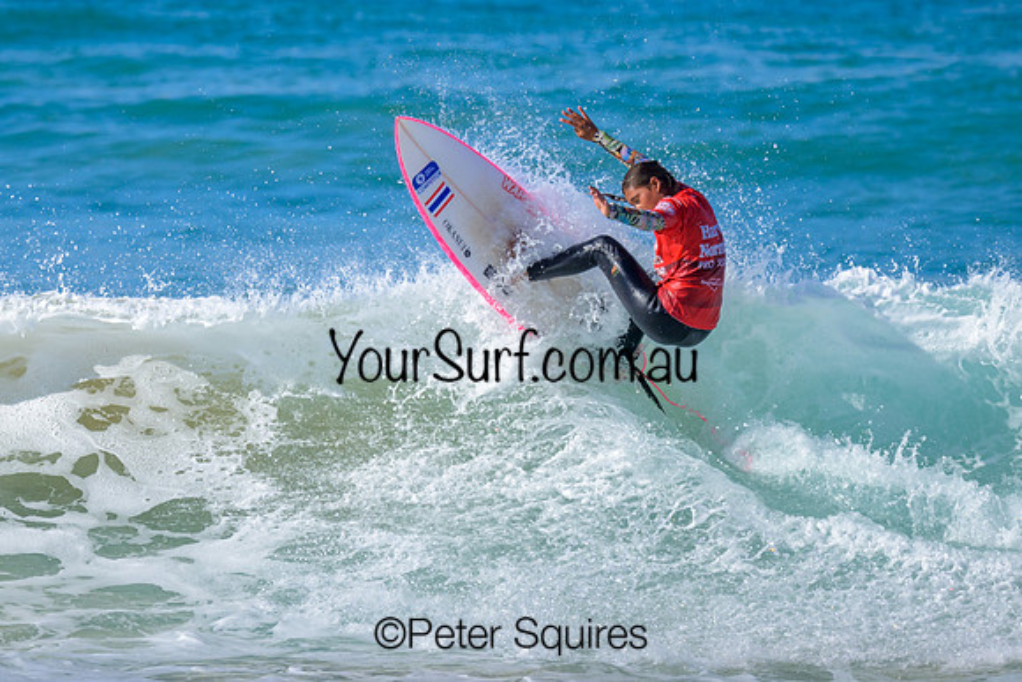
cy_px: 214
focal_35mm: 1098
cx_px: 442
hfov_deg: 1.9
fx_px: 31188
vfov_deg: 1.3
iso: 360
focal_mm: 800
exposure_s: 1/2000
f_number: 6.3
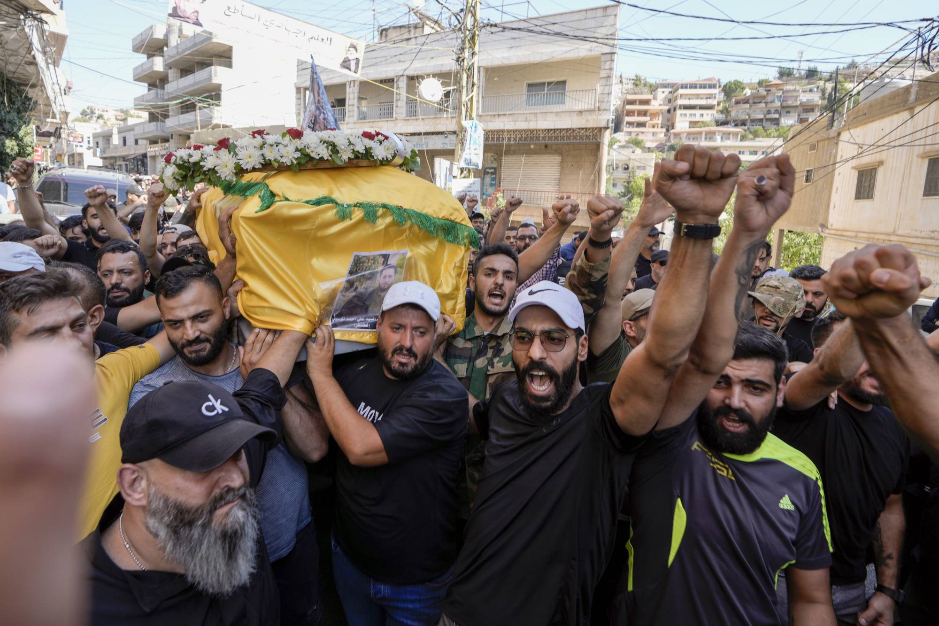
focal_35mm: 16
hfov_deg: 96.7
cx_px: 470
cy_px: 313
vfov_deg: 73.7
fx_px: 417
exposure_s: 1/125
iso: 100
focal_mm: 16
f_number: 5
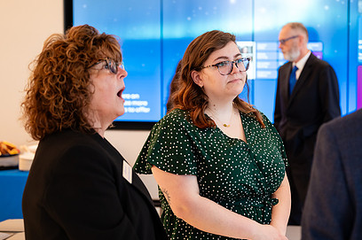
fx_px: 874
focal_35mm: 87
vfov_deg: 15.7
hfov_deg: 23.4
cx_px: 222
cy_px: 114
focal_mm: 61
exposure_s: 1/250
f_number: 3.2
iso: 1000
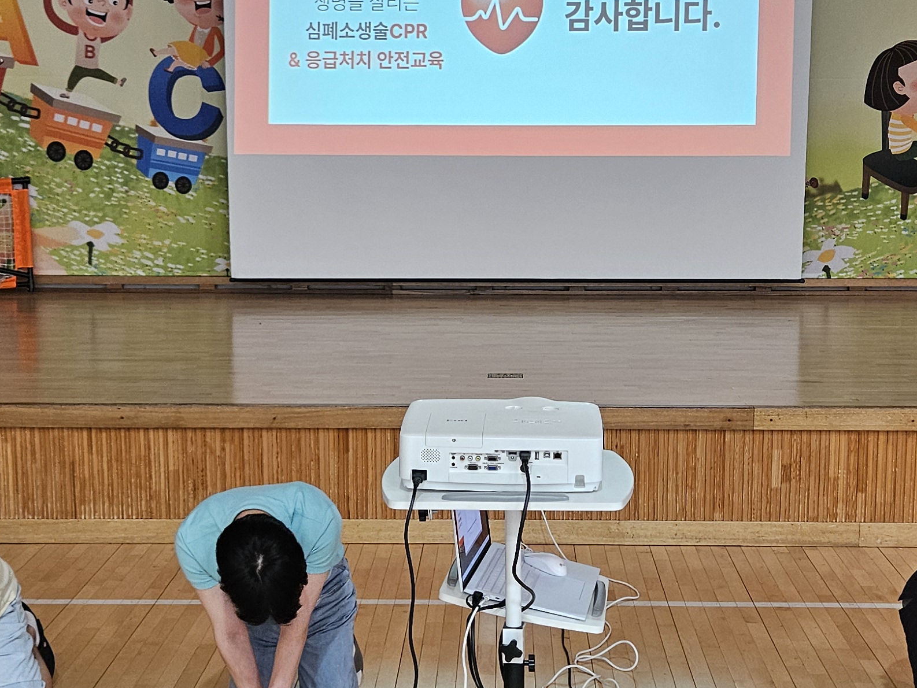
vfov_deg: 25.2
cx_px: 486
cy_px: 347
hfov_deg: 33.2
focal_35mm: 58
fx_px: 1537
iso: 250
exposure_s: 1/120
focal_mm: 5.4
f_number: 1.8
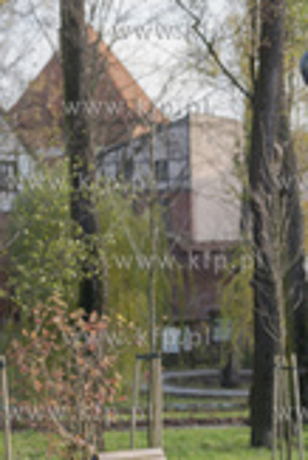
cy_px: 257
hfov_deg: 6.6
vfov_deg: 9.9
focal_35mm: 208
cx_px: 369
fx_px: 2663
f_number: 4
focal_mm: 85
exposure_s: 1/1000
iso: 400
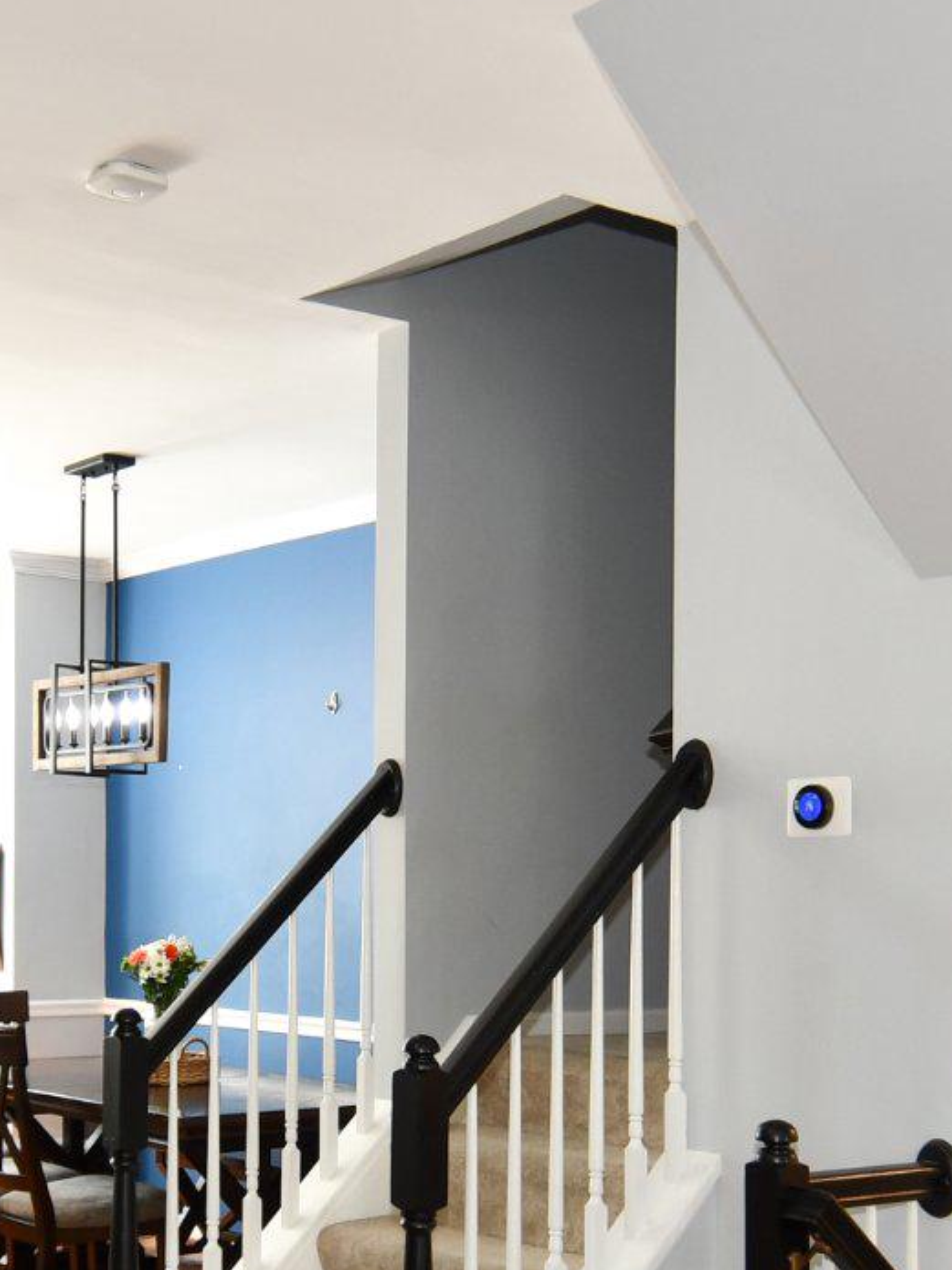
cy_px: 1042
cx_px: 219
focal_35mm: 51
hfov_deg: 28.1
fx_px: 1871
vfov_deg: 36.1
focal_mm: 12
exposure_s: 1/60
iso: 320
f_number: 4
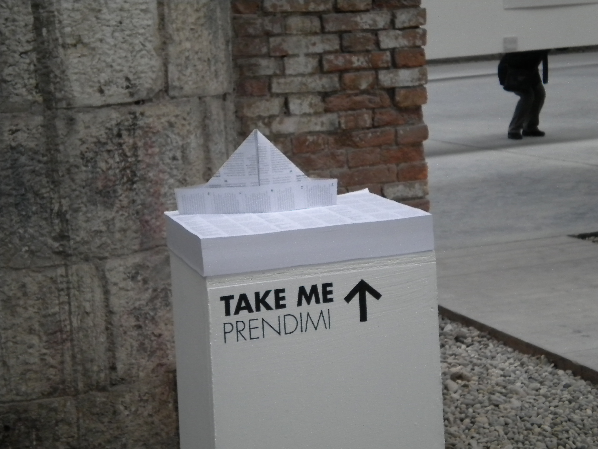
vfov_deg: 21.6
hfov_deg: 28.6
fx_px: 1175
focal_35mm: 68
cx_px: 299
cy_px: 224
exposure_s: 1/220
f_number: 4.6
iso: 400
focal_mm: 12.3
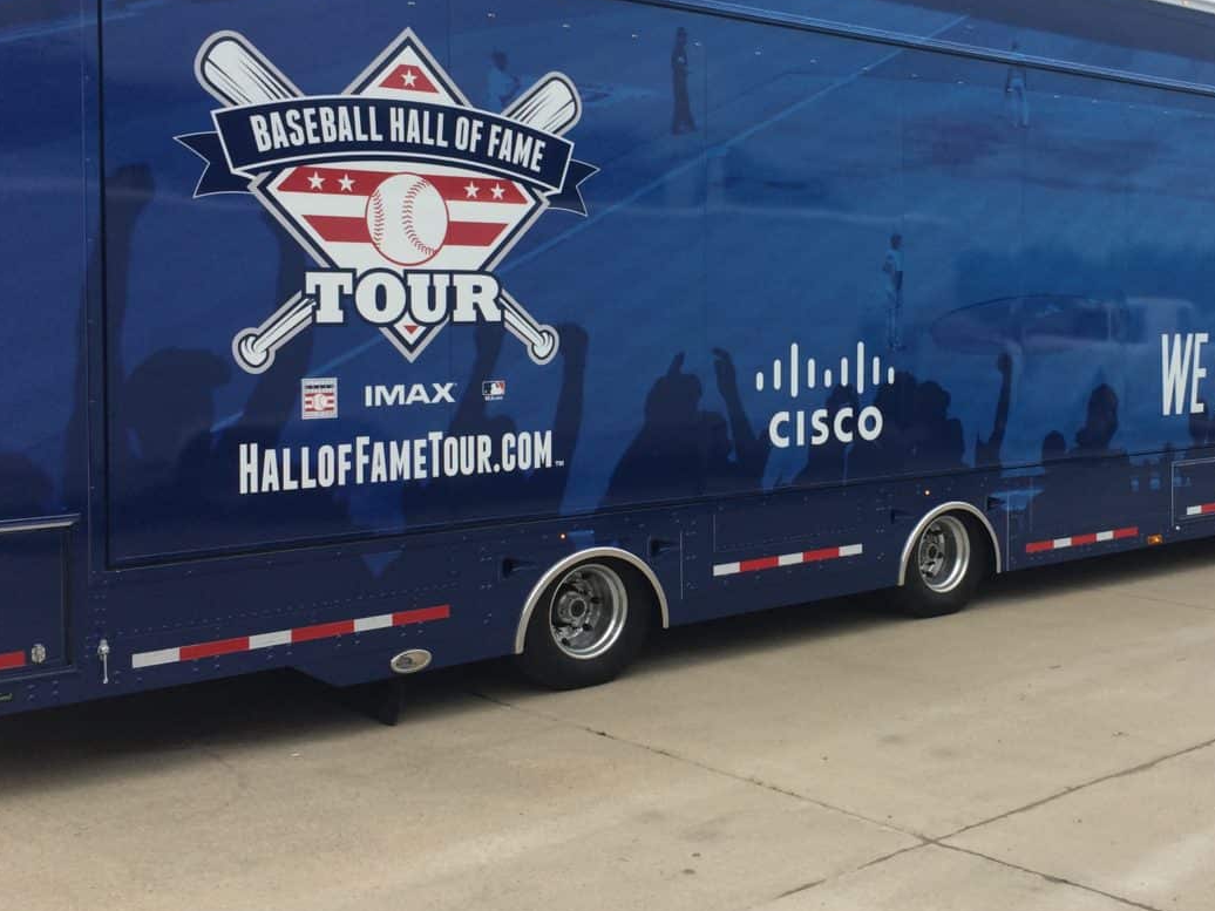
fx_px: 1509
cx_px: 763
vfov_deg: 33.5
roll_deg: +1.0
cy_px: 365
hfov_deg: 43.5
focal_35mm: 43
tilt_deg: -2.5
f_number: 2.2
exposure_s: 1/873
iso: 32
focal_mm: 4.15
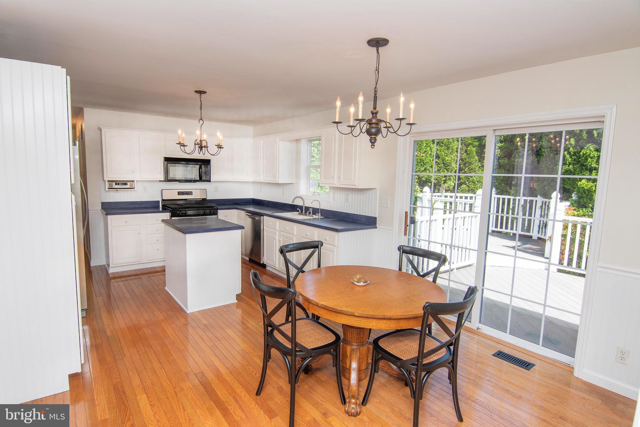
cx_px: 320
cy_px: 214
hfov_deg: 90.0
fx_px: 320
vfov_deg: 67.4
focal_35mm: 18
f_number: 8
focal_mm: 12
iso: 320
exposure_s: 1/125
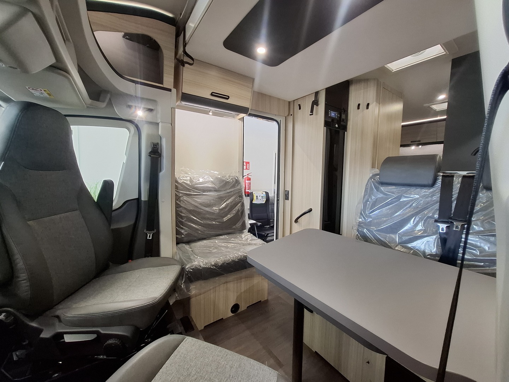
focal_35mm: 13
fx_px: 191
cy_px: 191
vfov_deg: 89.9
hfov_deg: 106.2
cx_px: 254
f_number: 2.2
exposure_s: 1/33
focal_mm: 1.74
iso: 200
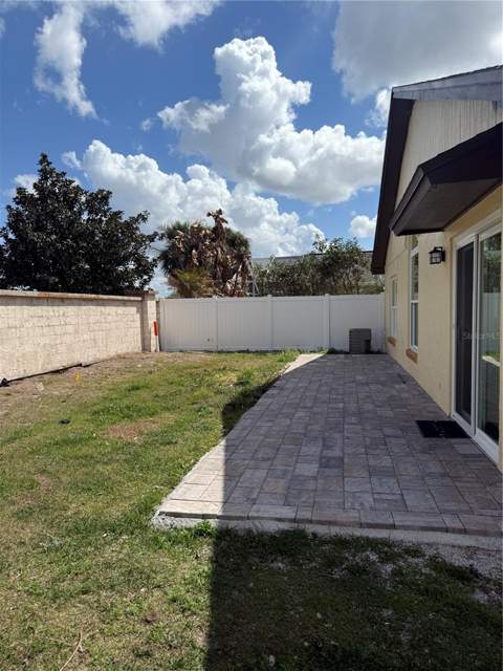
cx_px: 252
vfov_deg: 71.6
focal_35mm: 24
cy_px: 336
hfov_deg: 56.8
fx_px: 465
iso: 80
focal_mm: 6.76
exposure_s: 1/6711
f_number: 1.78
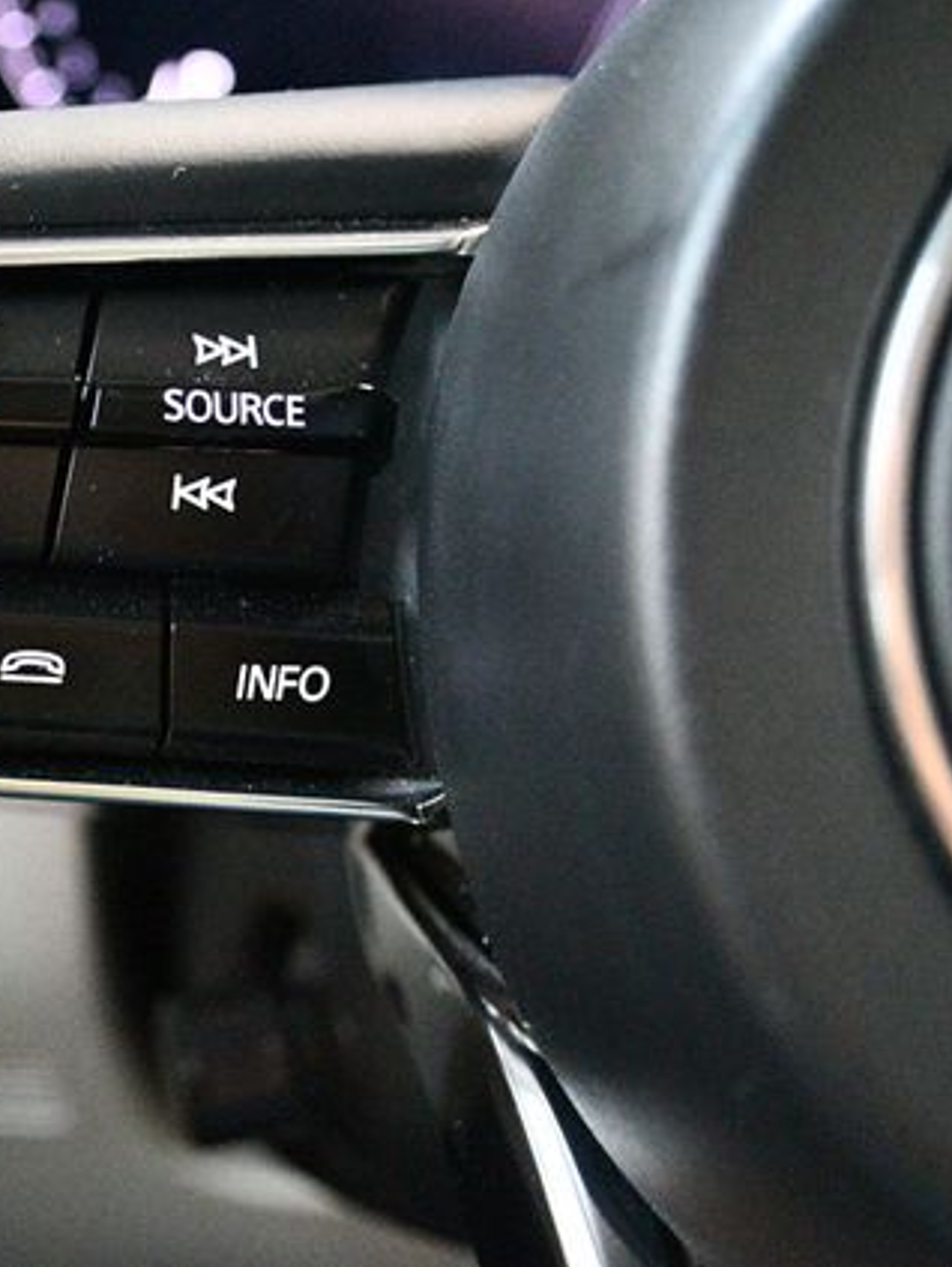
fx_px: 2233
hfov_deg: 23.3
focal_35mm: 61
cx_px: 51
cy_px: 632
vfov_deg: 31.7
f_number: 4.5
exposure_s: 1/30
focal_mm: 28
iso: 12800
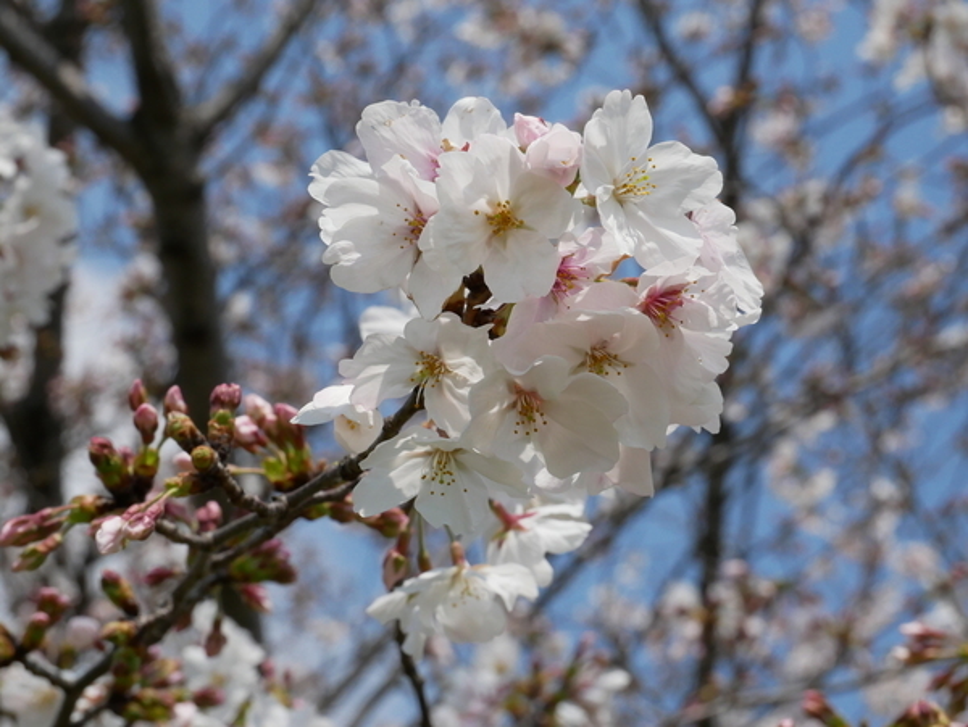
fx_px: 2743
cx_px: 484
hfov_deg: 20.0
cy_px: 364
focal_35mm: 98
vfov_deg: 15.1
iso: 800
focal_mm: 49
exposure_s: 1/1600
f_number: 11
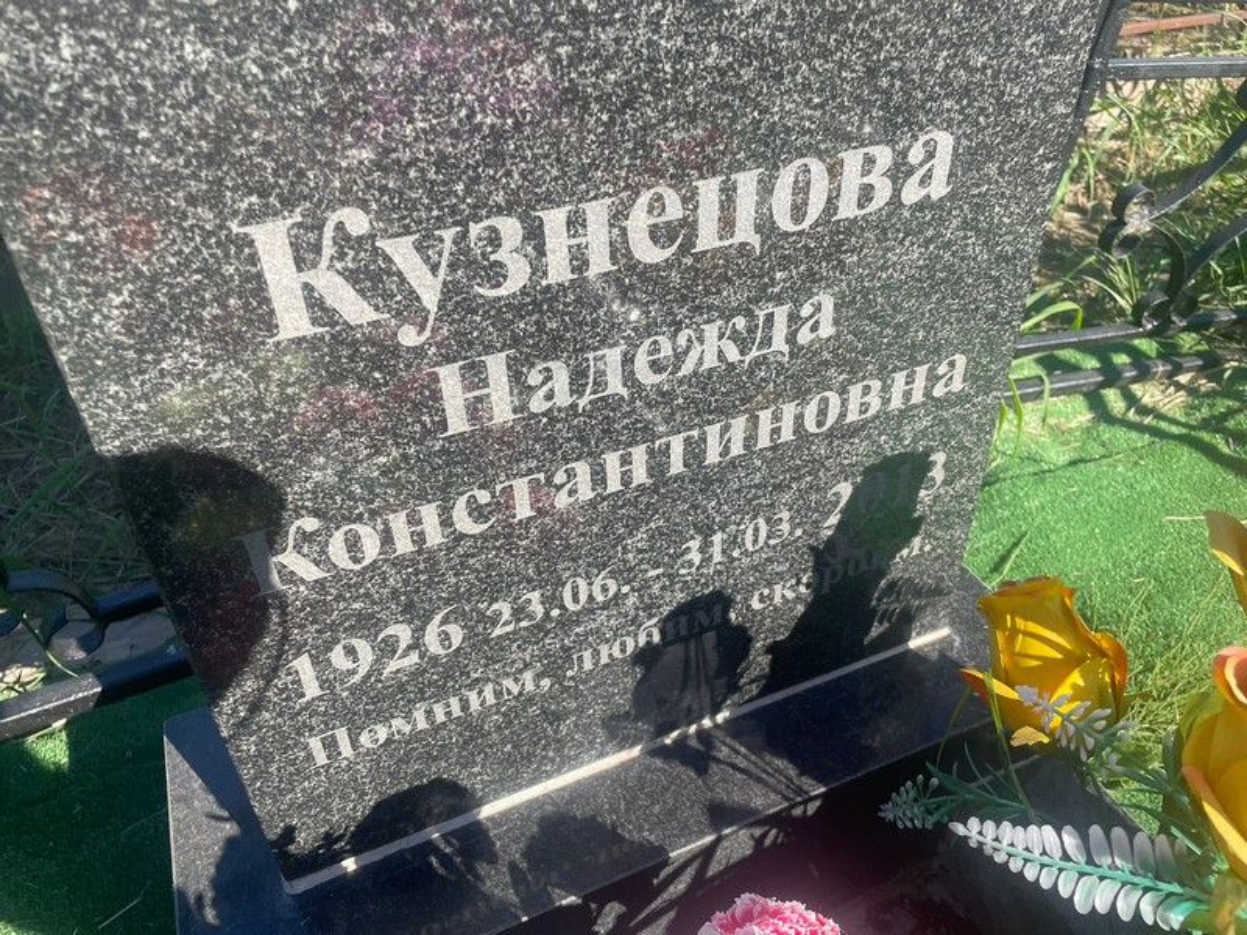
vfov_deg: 53.1
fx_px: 937
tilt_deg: -35.4
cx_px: 624
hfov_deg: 67.3
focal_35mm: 26
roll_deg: +0.7
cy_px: 468
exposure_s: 1/1221
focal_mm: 4.2
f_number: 1.6
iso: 32
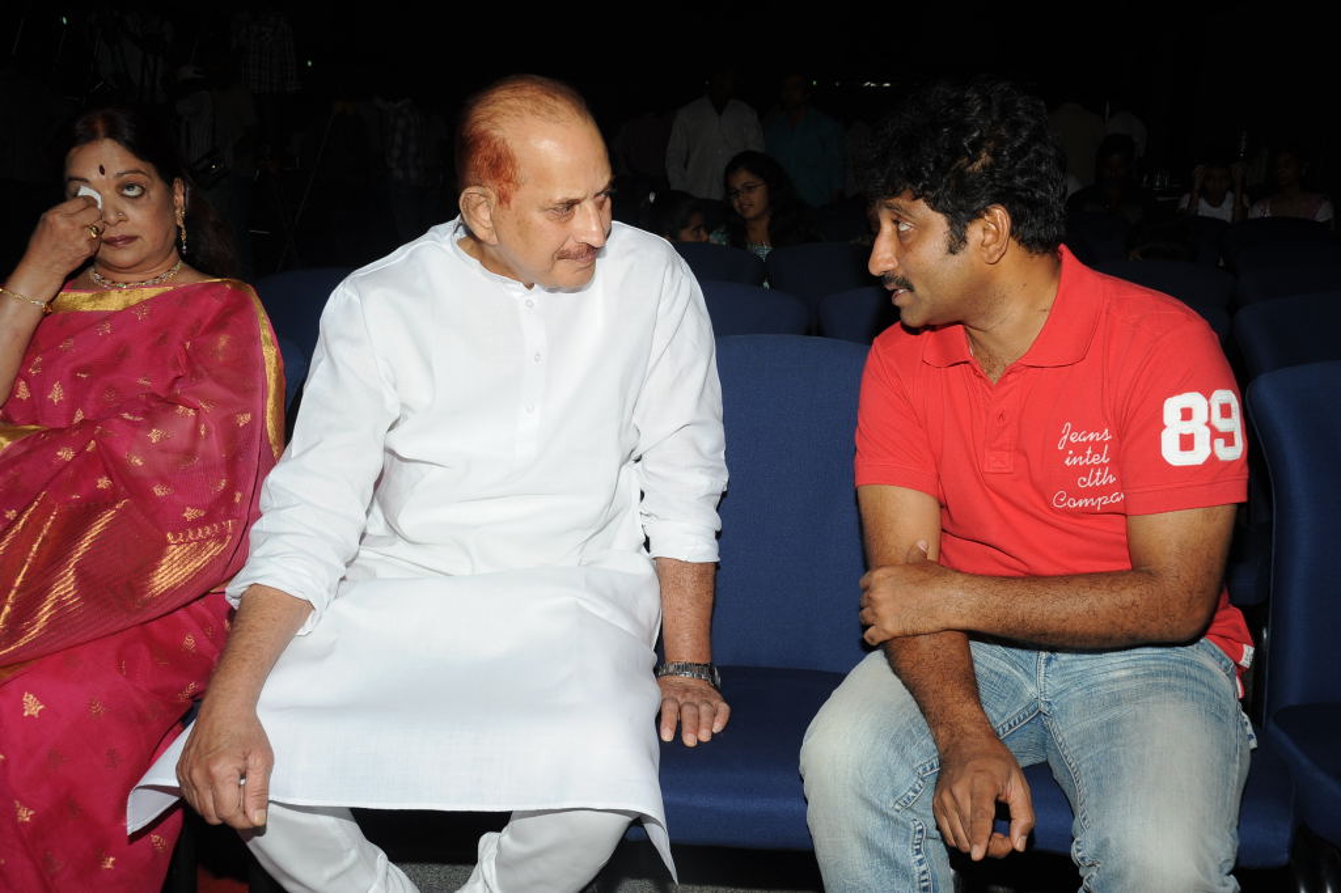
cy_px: 446
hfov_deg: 50.7
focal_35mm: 38
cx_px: 670
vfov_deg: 35.0
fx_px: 1415
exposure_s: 1/125
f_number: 11
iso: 320
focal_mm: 38
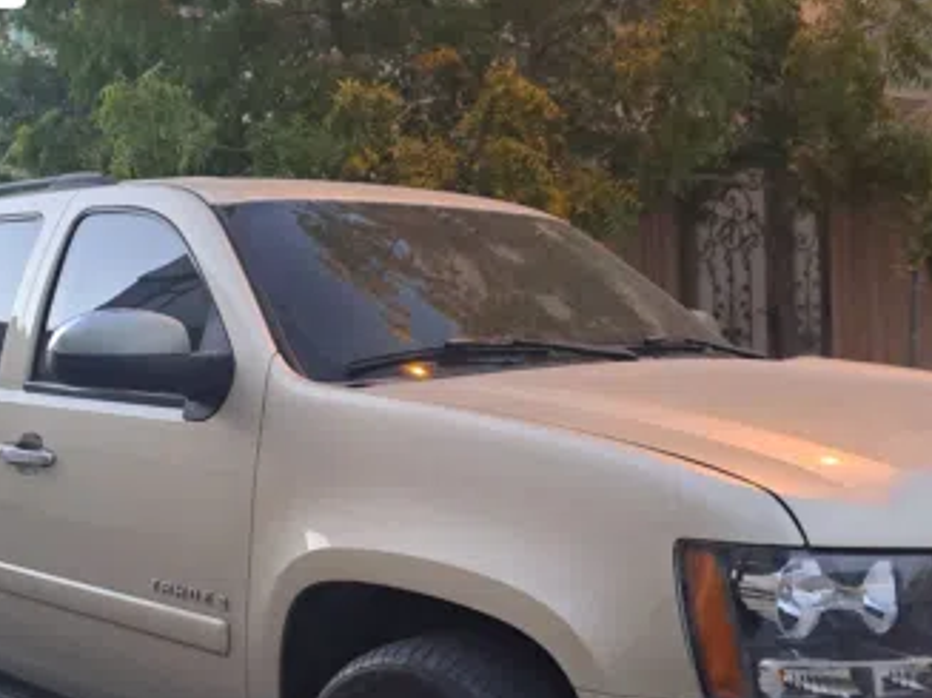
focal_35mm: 49
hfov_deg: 38.9
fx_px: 1319
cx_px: 456
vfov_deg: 29.6
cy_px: 419
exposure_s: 1/50
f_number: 1.8
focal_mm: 4.65
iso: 320
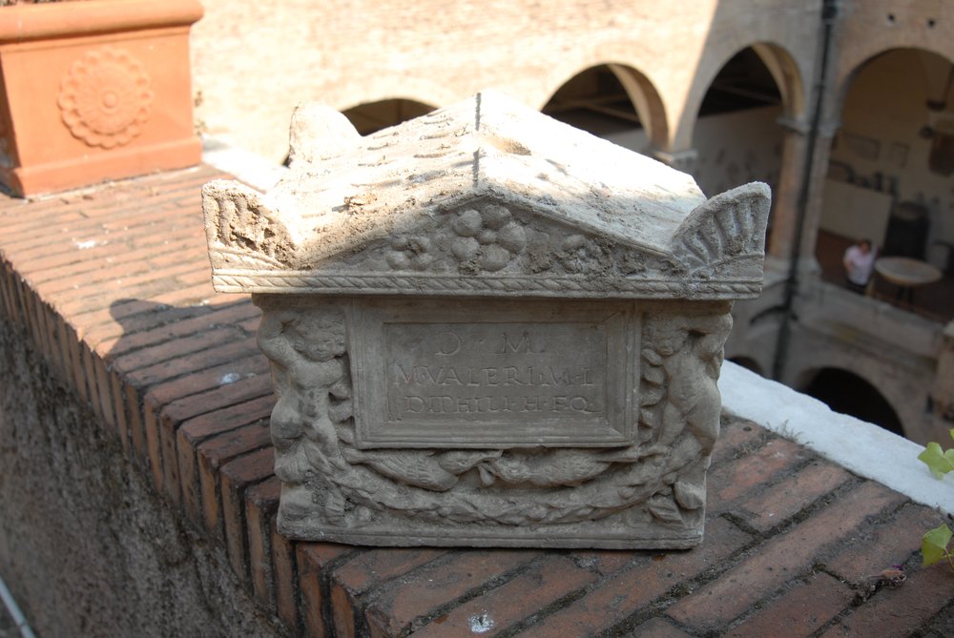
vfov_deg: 37.0
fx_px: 955
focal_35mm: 36
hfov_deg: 53.1
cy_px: 319
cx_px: 477
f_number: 7.1
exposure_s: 1/200
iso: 200
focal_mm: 24
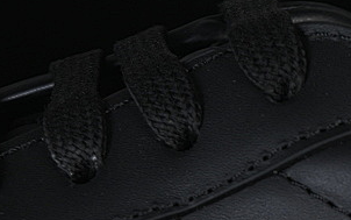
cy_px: 346
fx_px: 2612
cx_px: 375
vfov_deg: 4.8
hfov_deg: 7.6
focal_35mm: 273
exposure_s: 1/40
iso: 160
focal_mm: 50
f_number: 6.3
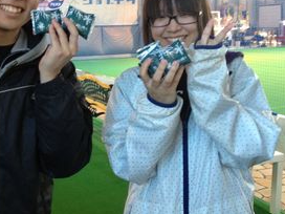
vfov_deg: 26.8
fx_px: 445
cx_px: 91
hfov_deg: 35.1
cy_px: 66
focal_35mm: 54
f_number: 2.4
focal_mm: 4.28
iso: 250
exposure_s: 1/20
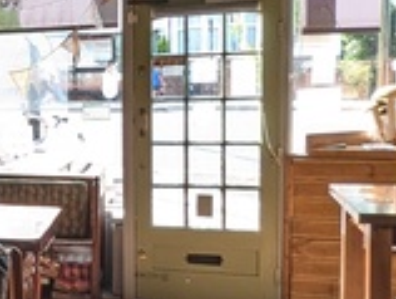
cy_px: 143
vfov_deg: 24.5
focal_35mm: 60
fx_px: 687
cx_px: -150
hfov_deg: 26.1
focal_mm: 1.95
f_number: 2.2
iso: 43
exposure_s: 1/70.2
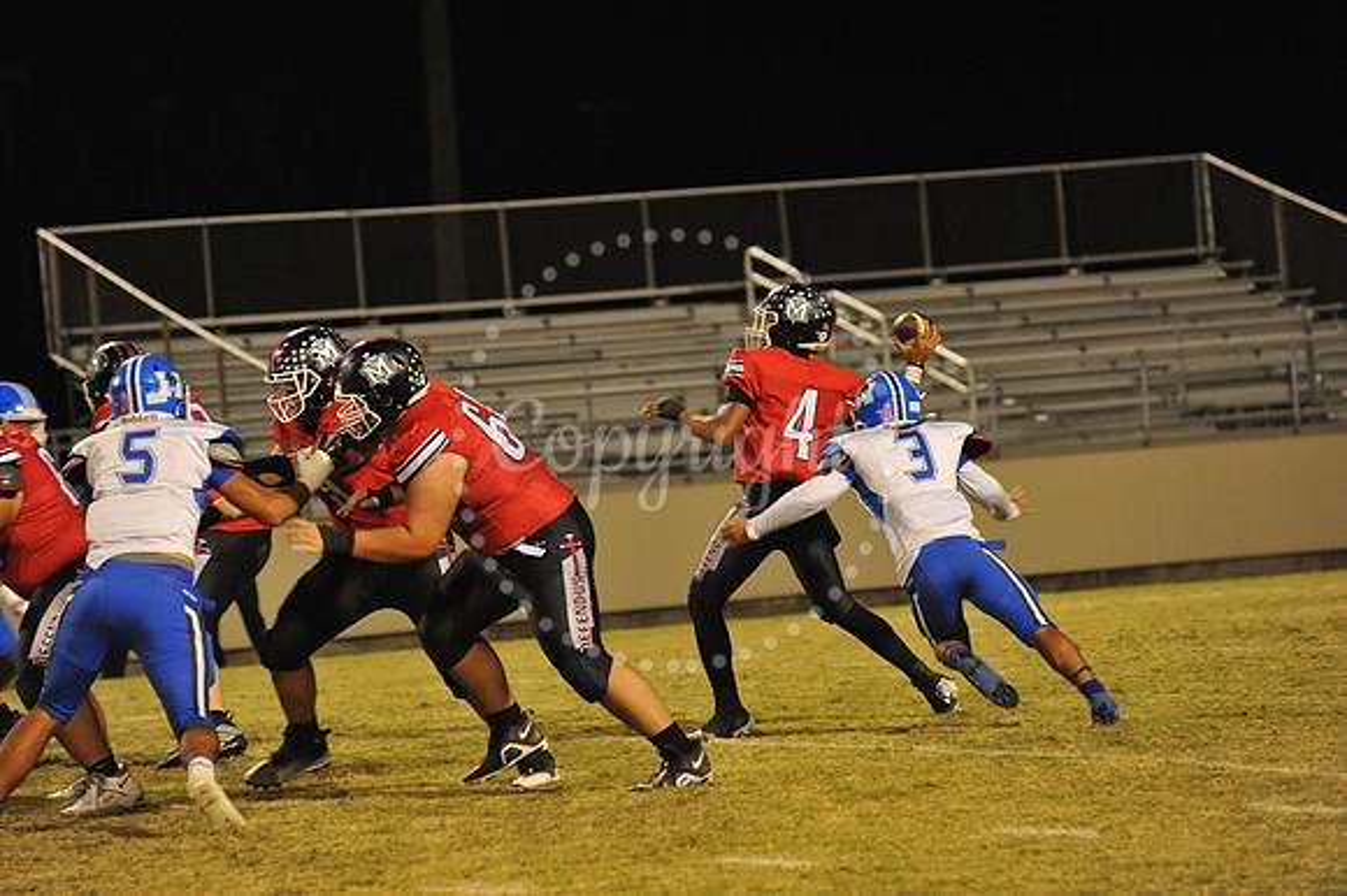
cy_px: 448
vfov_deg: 6.9
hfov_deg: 10.3
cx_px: 674
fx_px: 7479
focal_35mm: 200
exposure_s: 1/200
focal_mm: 200
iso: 5000
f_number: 5.6
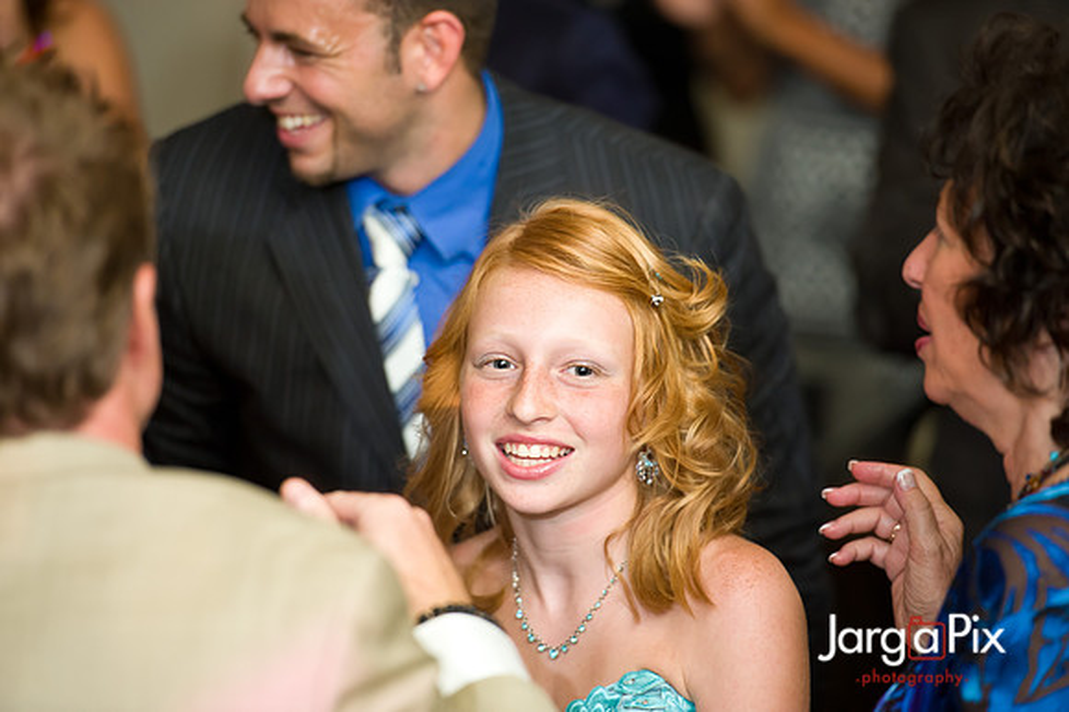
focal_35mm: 200
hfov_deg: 10.3
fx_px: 5935
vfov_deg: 6.9
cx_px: 534
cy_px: 356
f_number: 3.2
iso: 1600
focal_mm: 200
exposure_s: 1/125
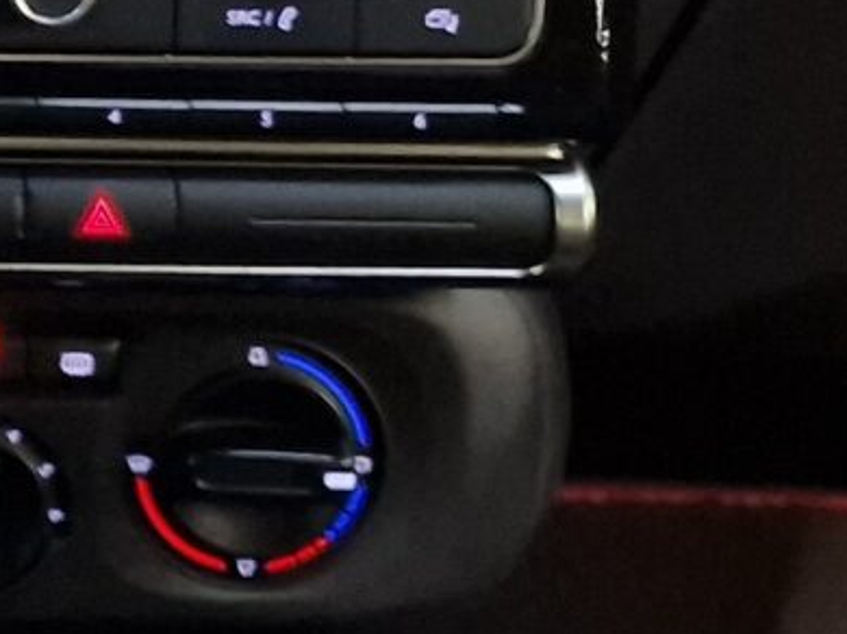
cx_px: -1121
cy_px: -152
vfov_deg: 9.7
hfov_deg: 11.2
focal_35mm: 151
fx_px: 3692
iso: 400
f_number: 1.8
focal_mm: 6.4
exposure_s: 1/33
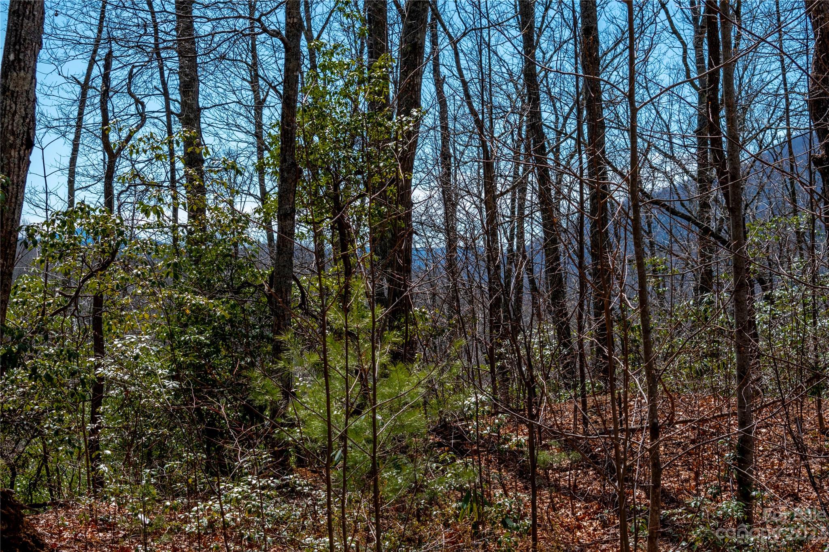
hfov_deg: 26.0
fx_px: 1796
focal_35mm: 78
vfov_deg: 17.5
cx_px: 414
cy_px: 276
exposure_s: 1/250
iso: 110
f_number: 8
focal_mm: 52
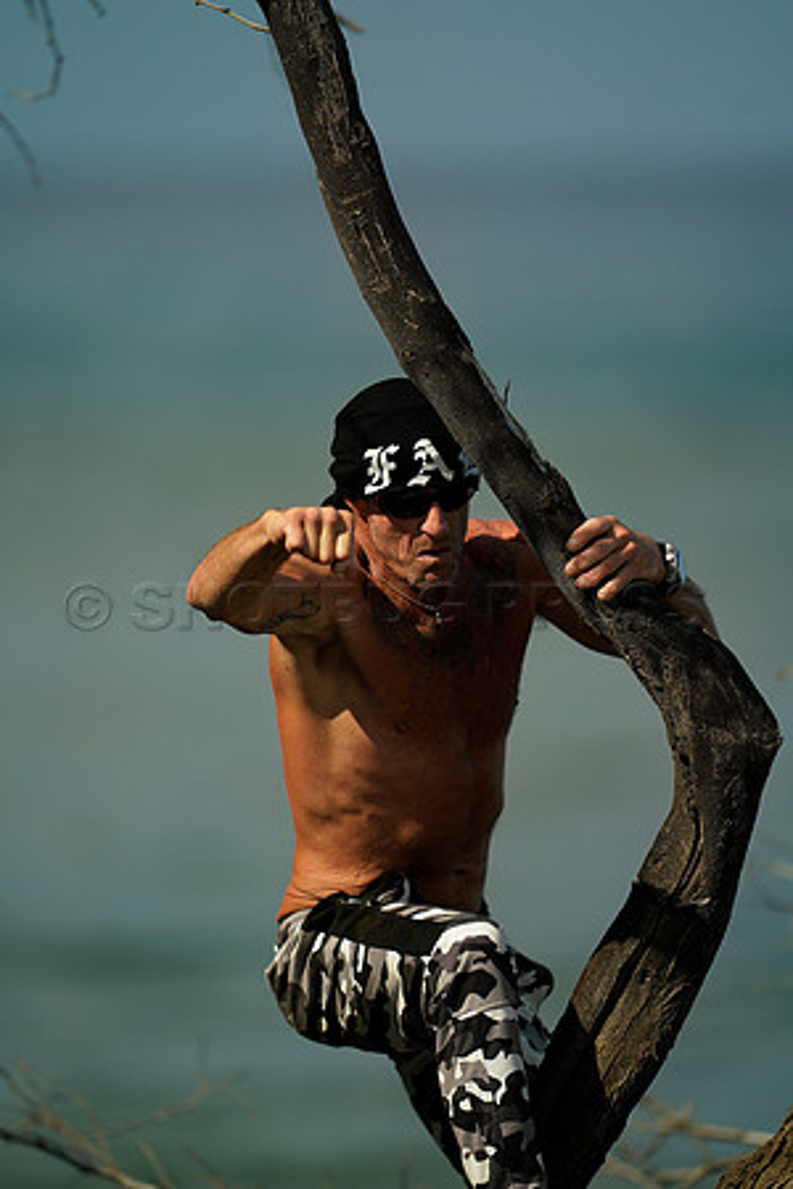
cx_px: 396
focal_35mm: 400
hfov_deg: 3.4
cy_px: 594
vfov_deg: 5.2
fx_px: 13216
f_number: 2.8
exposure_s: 1/1250
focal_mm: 400
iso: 125
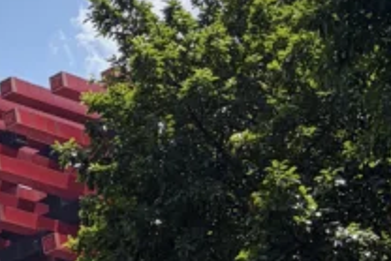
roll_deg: +3.3
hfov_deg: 14.0
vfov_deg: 10.3
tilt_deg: +29.0
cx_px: -269
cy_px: 54
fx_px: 1445
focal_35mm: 133
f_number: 1.6
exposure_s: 1/1550
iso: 64
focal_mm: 5.96
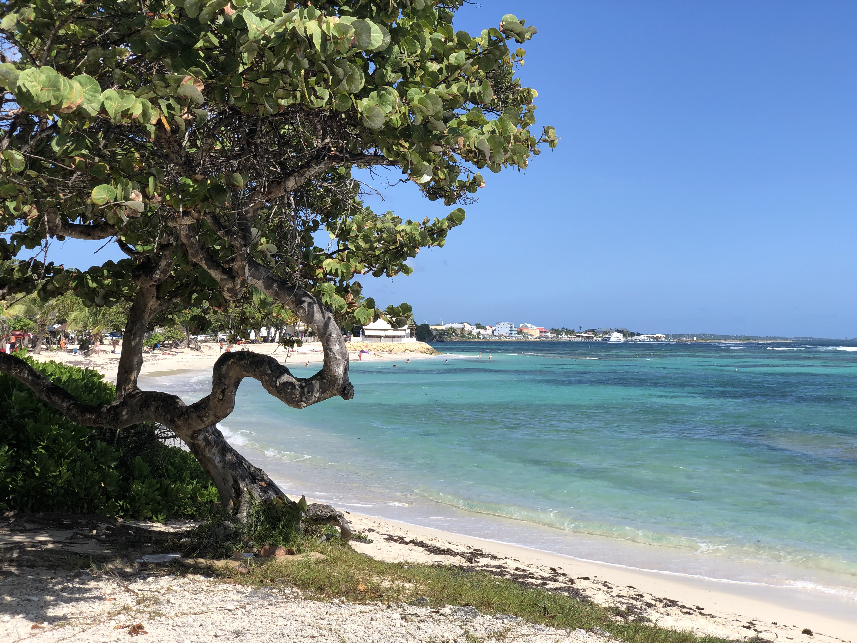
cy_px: 322
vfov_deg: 28.0
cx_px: 428
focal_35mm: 52
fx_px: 1287
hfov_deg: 36.8
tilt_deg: +1.0
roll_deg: +0.7
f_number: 2.4
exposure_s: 1/1297
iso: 16
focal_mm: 6
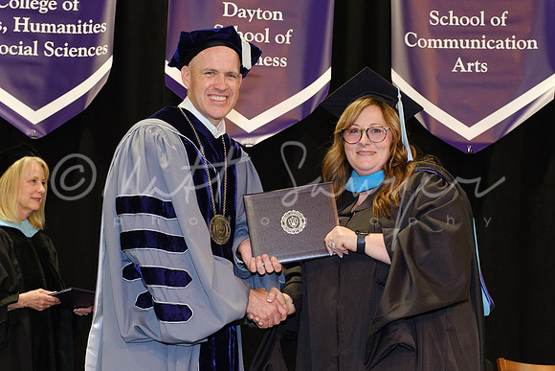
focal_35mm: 59
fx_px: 913
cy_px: 255
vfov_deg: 22.8
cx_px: 315
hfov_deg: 33.8
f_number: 4
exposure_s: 1/125
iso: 1250
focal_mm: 24.9
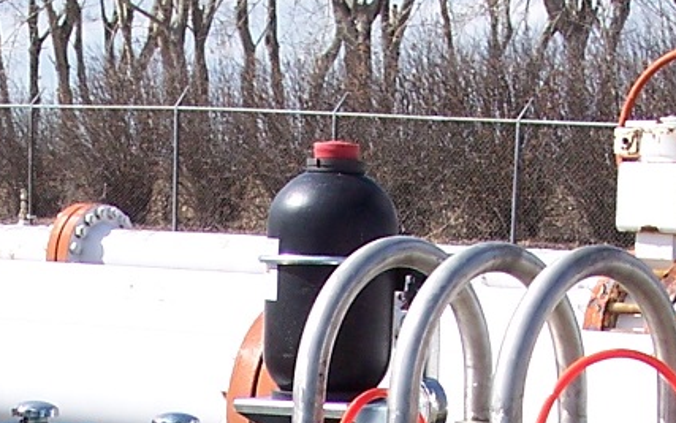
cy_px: 810
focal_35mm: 166
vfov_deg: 7.6
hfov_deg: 12.5
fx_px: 3059
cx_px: 66
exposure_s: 1/750
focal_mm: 8
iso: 100
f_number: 4
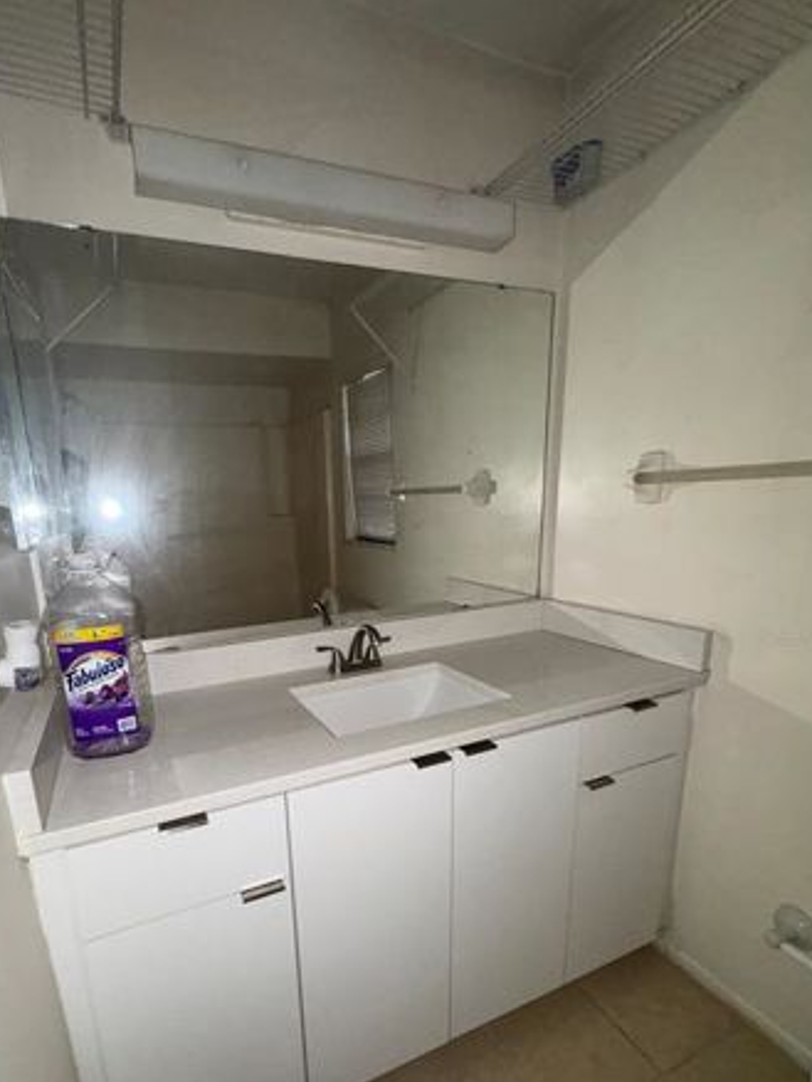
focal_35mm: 17
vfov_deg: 90.1
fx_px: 531
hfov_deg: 74.3
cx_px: 344
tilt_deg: -13.9
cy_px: 637
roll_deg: +2.9
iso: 125
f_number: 2.2
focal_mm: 2.22
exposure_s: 1/60
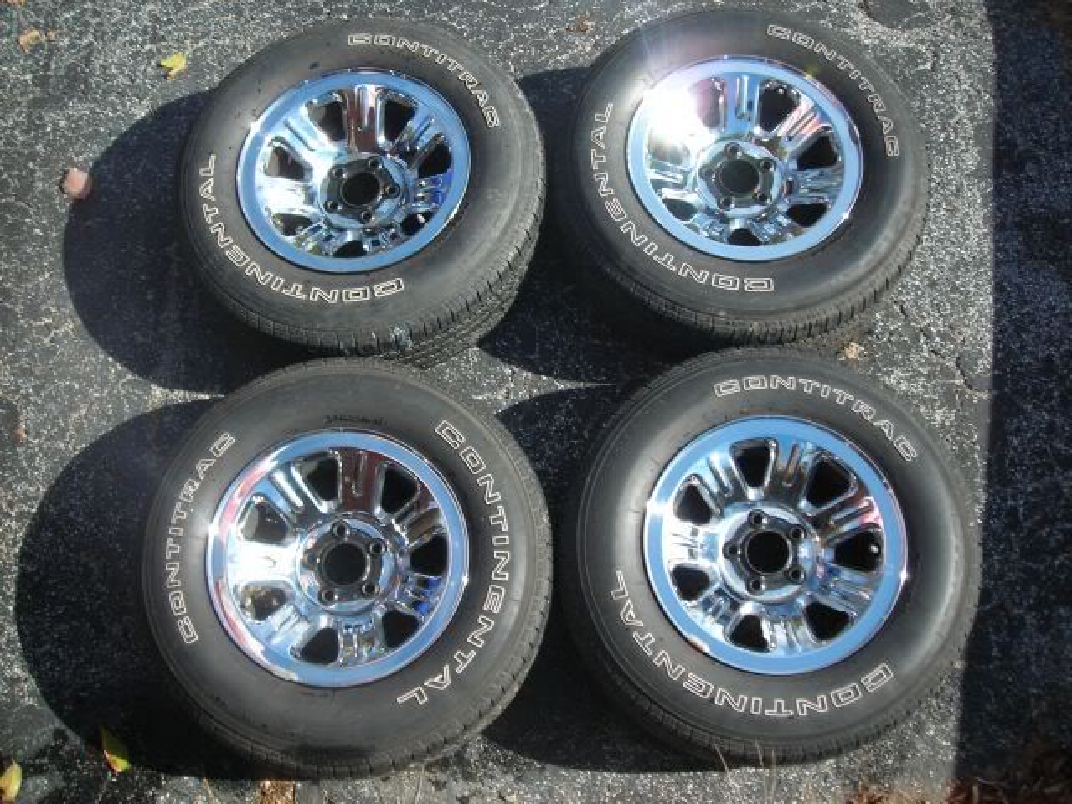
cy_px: 402
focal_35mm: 38
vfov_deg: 37.7
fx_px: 1177
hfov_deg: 49.0
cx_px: 536
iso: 60
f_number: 6.4
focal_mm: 6.3
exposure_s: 1/118
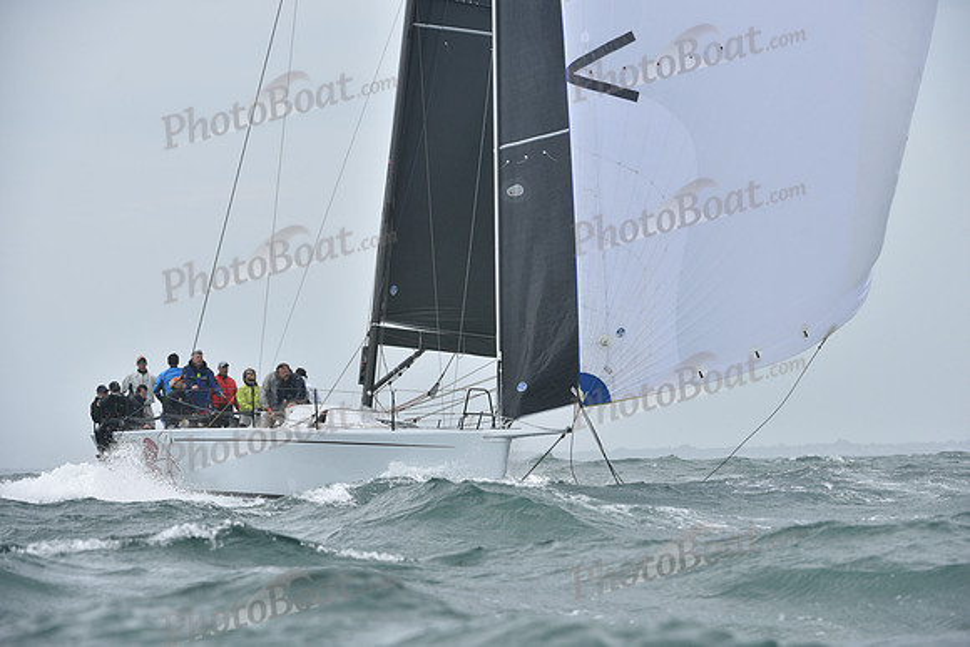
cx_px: 485
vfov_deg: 6.9
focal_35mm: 200
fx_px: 5390
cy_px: 324
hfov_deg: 10.3
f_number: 7.1
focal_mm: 200
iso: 320
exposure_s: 1/1000
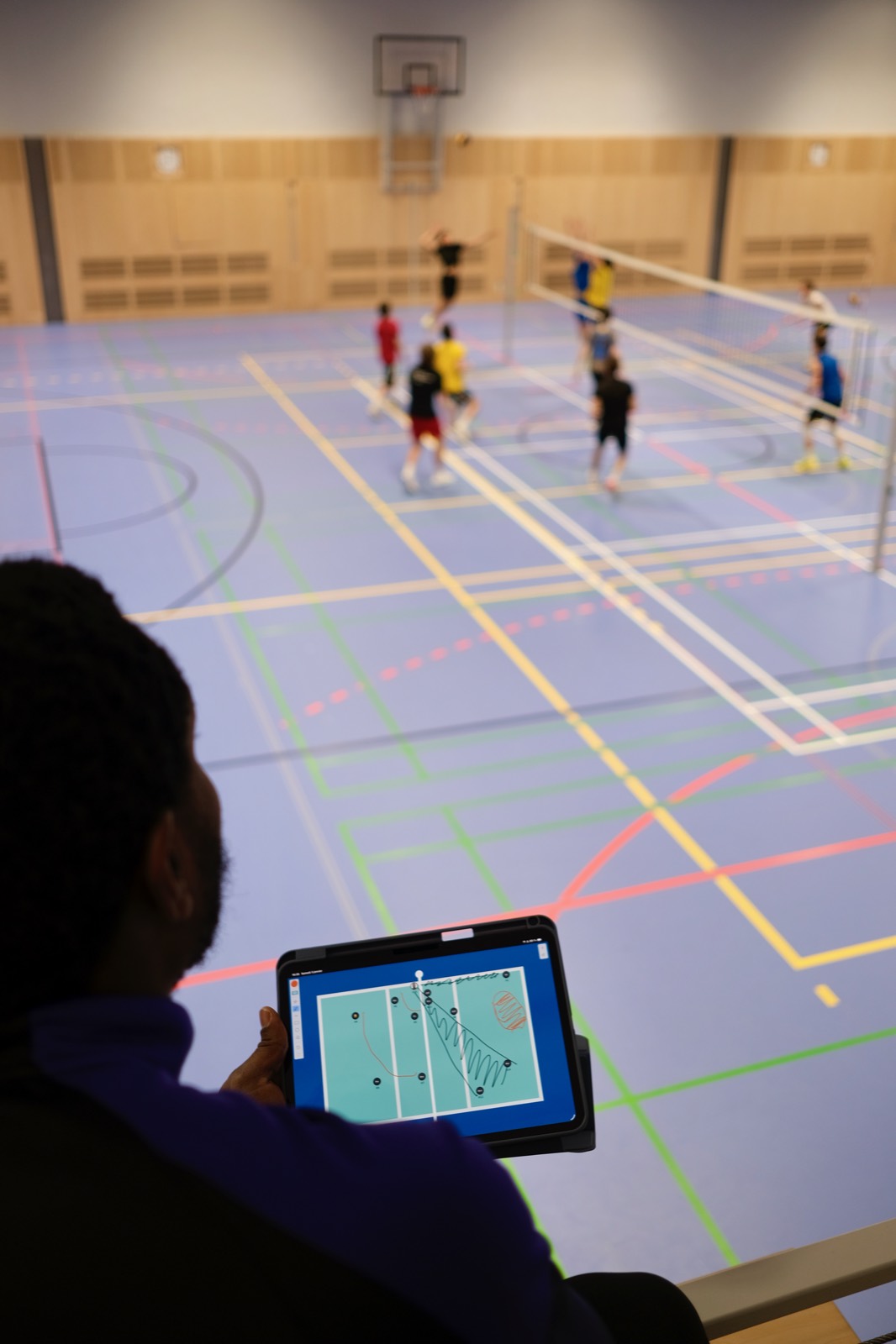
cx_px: 448
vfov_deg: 54.4
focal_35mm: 35
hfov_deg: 37.8
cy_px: 672
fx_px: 1307
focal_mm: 23
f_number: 2
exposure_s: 1/100
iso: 160
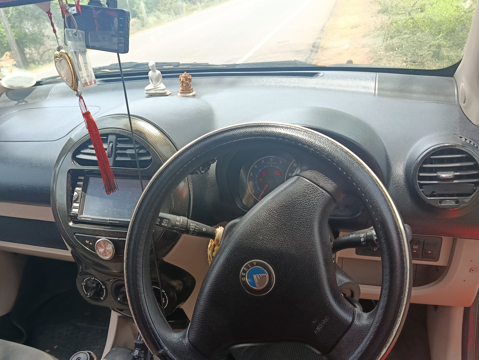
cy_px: 218
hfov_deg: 58.1
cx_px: 208
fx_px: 429
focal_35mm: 31
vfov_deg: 45.2
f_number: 1.7
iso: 73
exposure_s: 1/100
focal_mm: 5.24
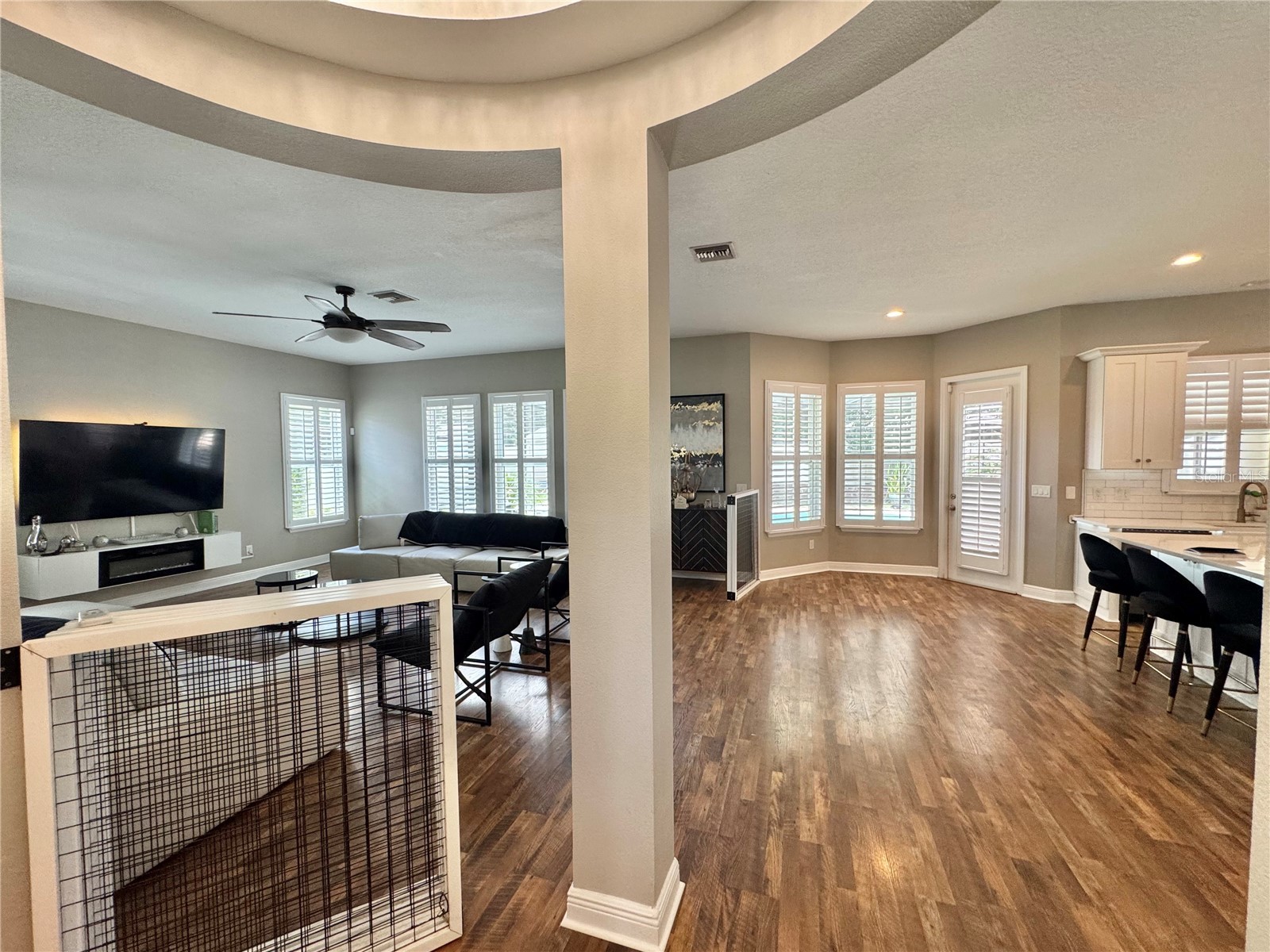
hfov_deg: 102.1
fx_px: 514
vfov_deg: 85.7
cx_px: 635
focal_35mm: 14
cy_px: 476
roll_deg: +0.6
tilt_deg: -2.1
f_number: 2.2
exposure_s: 1/120
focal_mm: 2.22
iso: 160
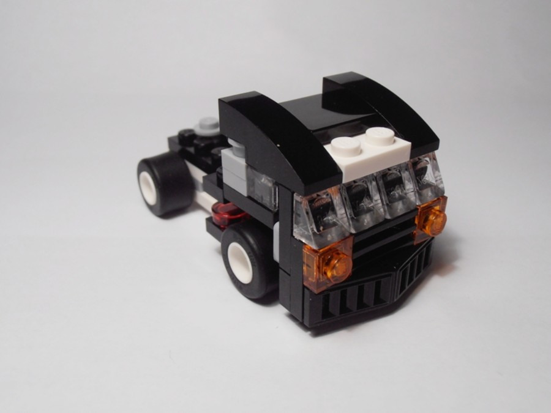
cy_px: 206
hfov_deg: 50.1
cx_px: 276
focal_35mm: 37
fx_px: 589
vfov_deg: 38.7
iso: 80
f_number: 3.9
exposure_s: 1/60
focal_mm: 6.61
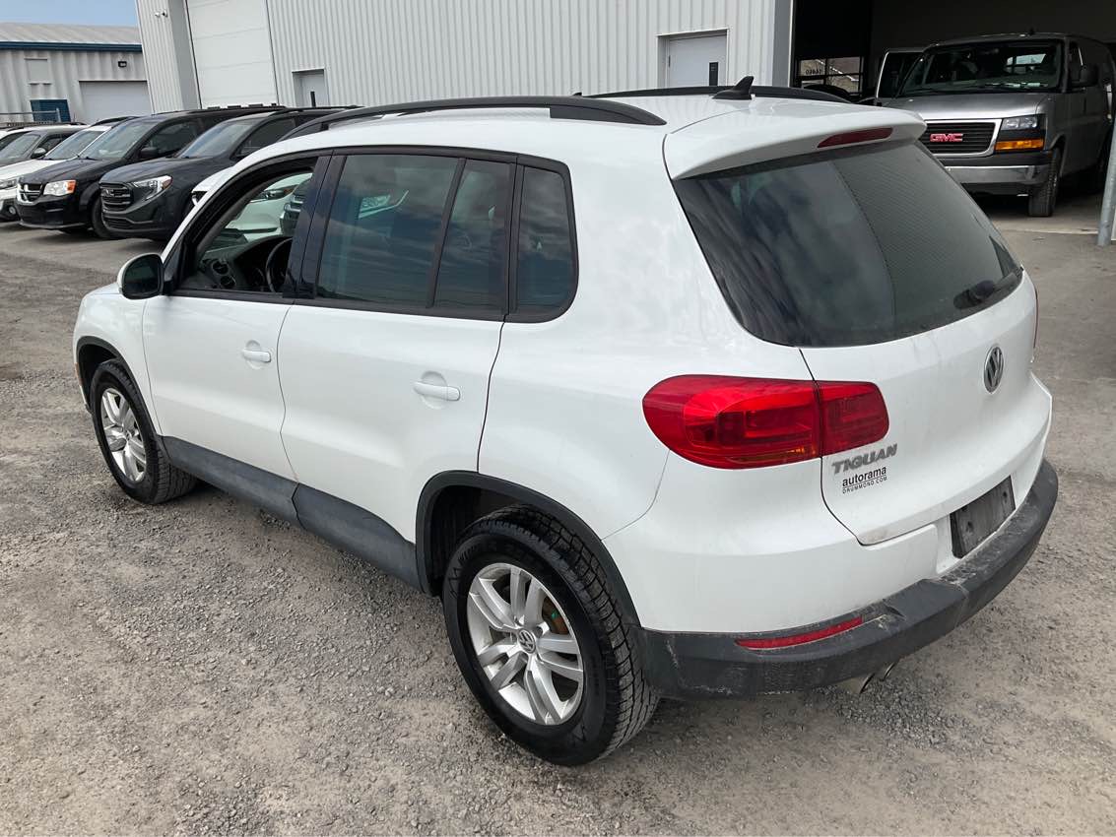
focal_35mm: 29
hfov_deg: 61.7
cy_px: 418
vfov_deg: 48.2
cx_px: 558
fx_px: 935
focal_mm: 3
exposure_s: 1/2320
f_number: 1.8
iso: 25
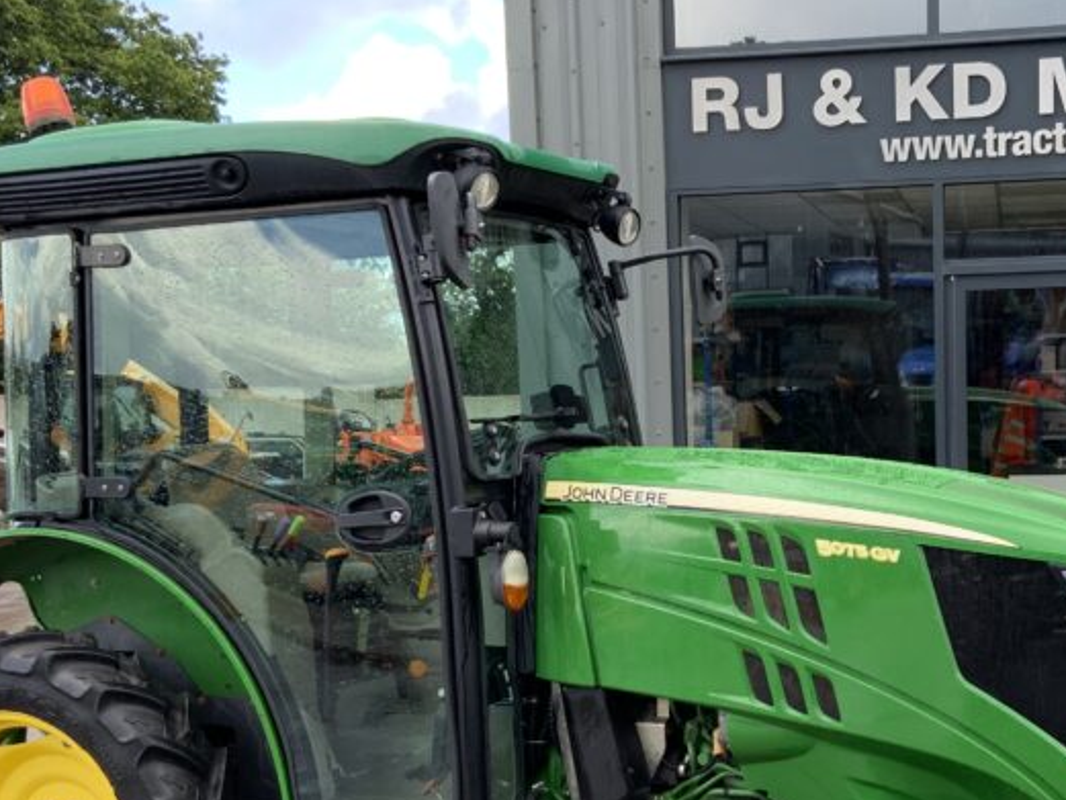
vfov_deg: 25.5
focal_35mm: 57
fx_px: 1756
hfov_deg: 33.4
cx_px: 732
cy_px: 550
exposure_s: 1/152
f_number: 1.8
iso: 16
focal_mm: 3
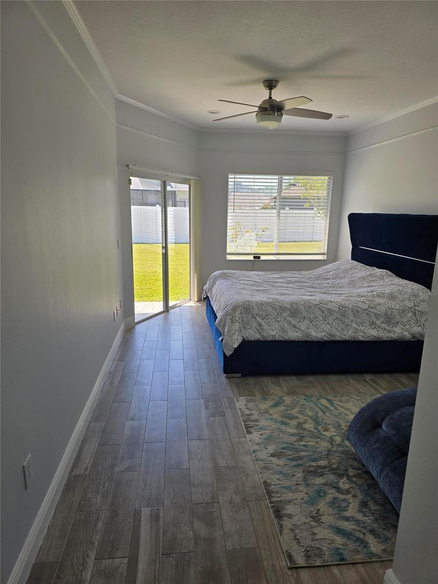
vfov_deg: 73.9
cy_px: 292
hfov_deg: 58.9
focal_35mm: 23
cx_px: 219
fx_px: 388
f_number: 1.7
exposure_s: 1/180
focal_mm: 6.3
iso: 12
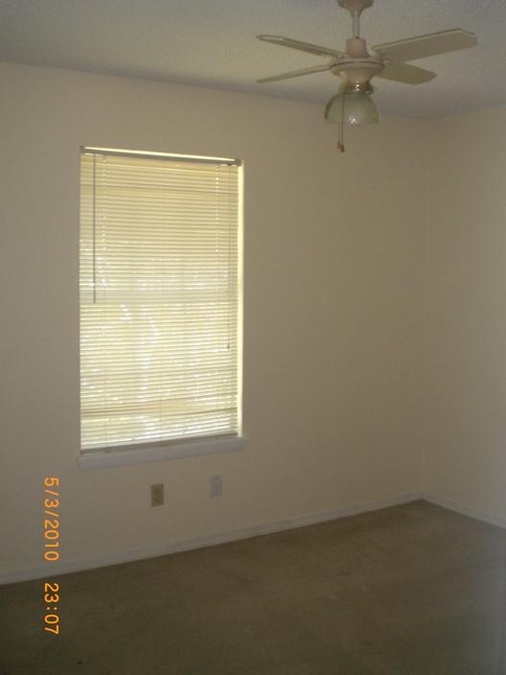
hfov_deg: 37.7
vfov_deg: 49.0
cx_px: 253
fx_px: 741
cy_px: 338
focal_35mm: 38
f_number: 3.1
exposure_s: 1/100
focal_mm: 6.3
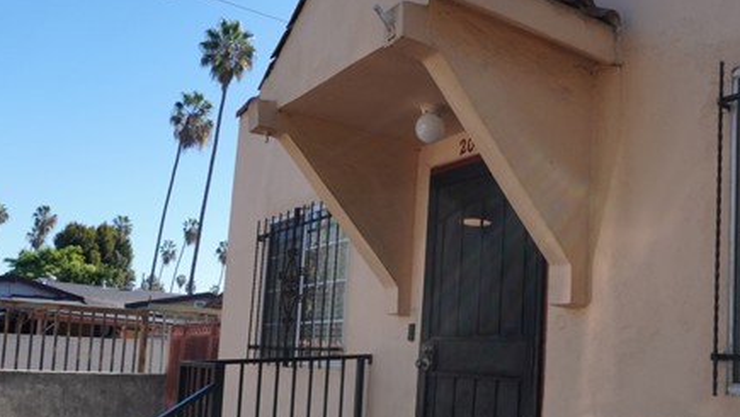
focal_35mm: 37
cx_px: 480
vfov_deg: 31.6
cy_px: 302
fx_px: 726
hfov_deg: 53.2
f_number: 5.6
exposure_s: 1/1000
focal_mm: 16
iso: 320
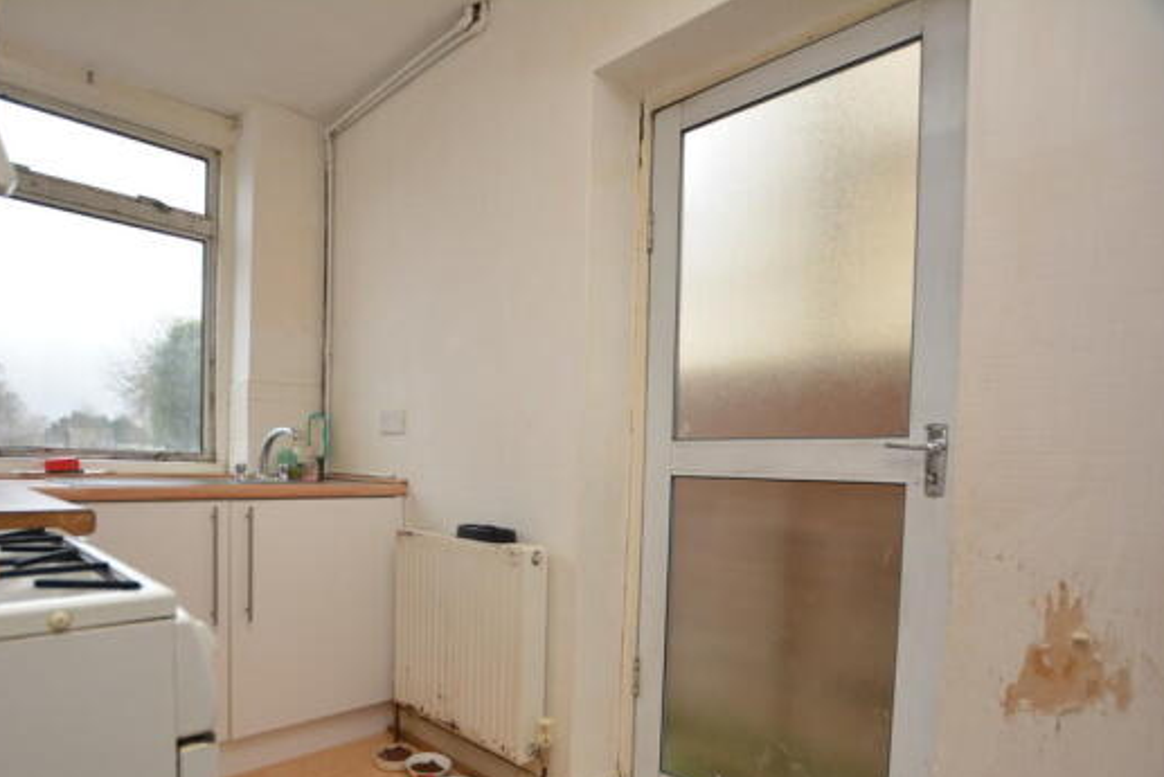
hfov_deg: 85.7
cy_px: 488
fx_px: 614
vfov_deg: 63.6
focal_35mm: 19
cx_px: 458
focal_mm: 10
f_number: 4
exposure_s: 1/60
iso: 220
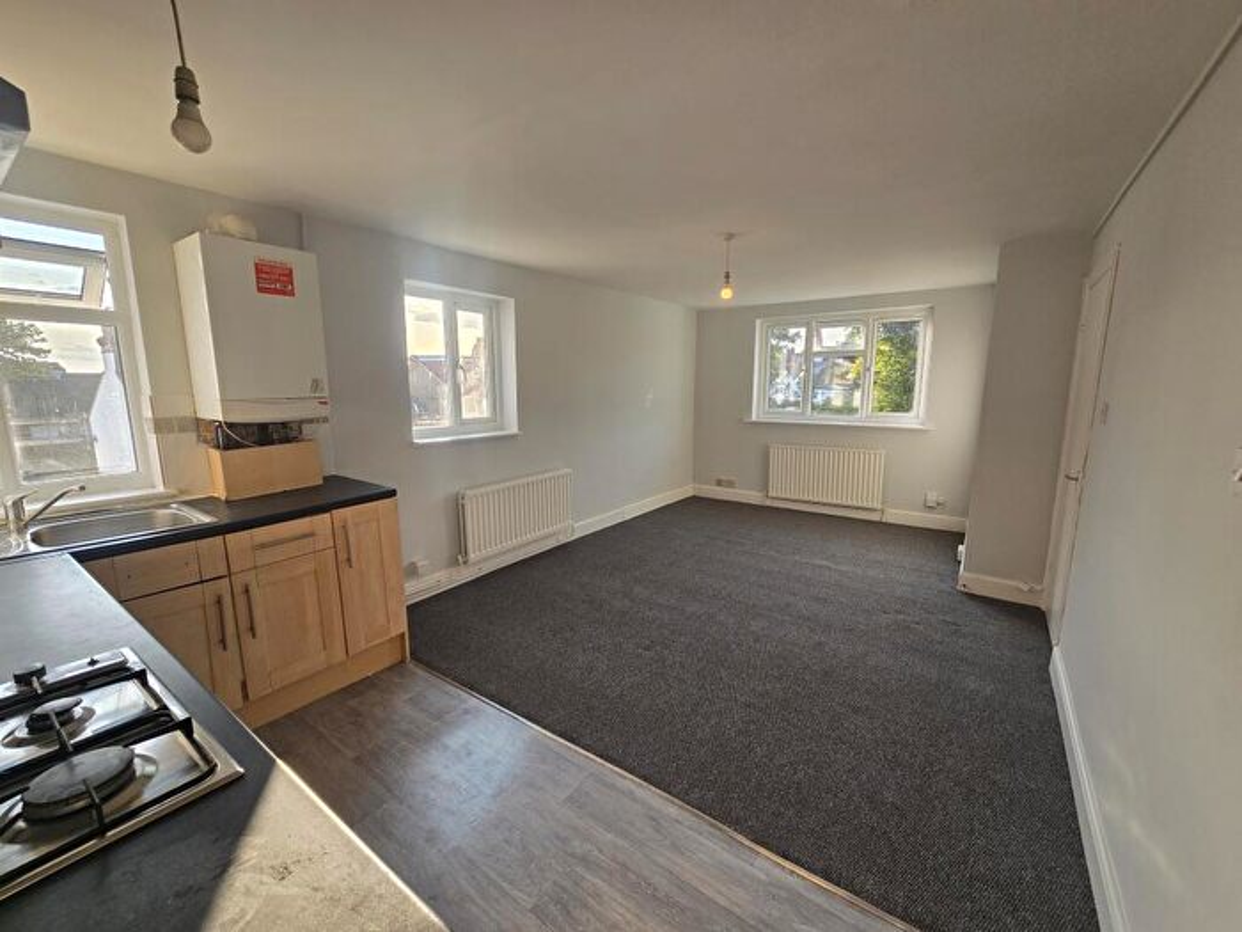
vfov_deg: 89.9
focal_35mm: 13
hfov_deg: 106.2
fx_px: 466
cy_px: 466
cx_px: 621
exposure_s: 1/211
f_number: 2.2
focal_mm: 2.2
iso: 50
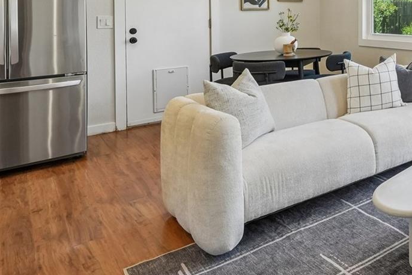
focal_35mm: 35
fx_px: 400
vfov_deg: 34.9
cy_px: 10
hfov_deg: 45.1
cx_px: 422
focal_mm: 10
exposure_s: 1/13
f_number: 8
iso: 800
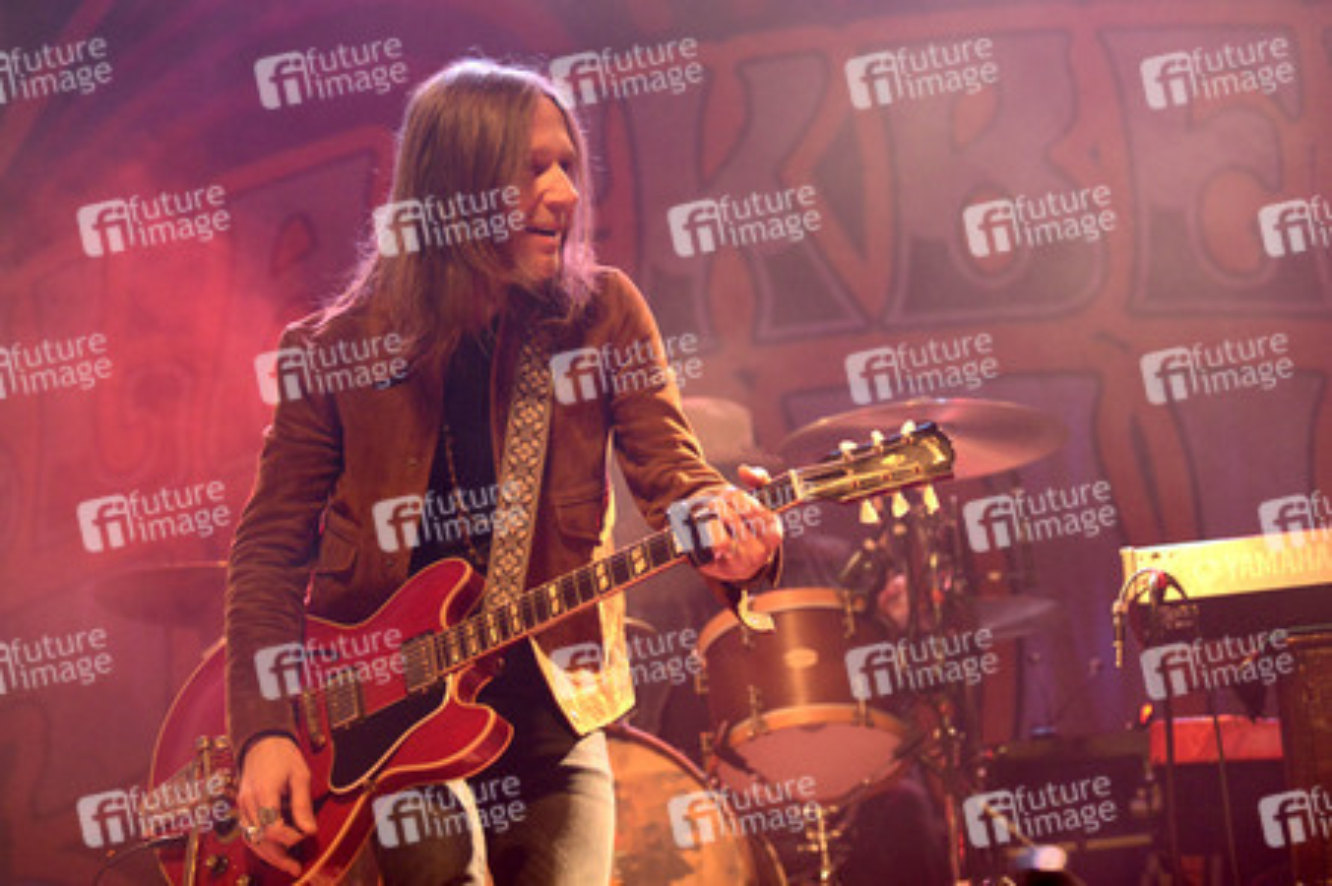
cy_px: 443
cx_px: 666
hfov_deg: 28.9
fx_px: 2588
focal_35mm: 70
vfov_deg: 19.4
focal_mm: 70
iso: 3200
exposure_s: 1/320
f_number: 2.8
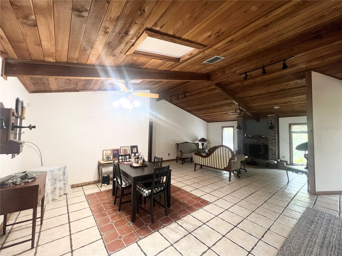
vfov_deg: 89.9
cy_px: 128
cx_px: 171
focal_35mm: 13
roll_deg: -0.8
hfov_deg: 106.2
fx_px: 128
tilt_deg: +2.2
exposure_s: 1/60
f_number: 1.8
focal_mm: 1.57
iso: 250
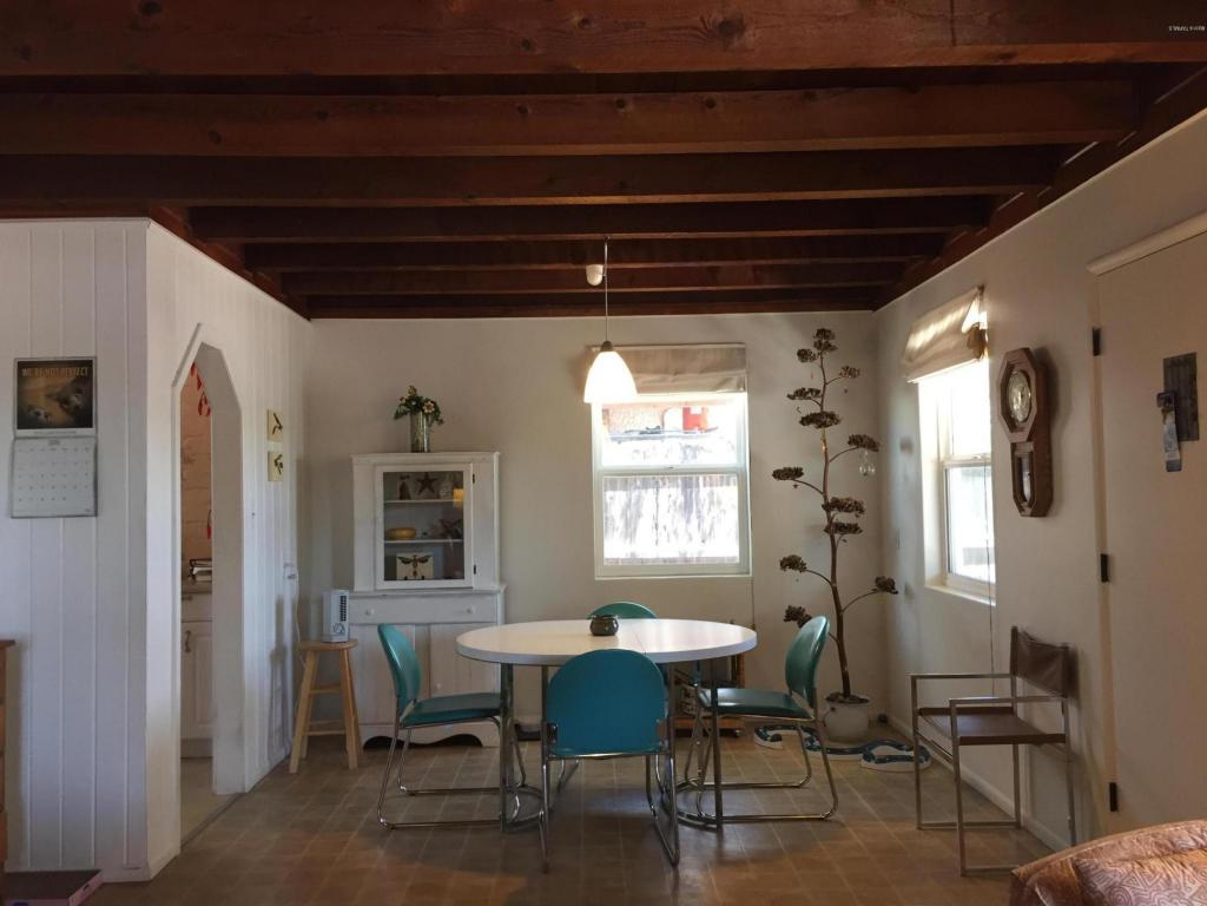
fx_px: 1011
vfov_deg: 48.2
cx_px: 604
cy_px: 453
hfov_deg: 61.7
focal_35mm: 29
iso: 80
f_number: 2.2
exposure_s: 1/30
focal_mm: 4.15
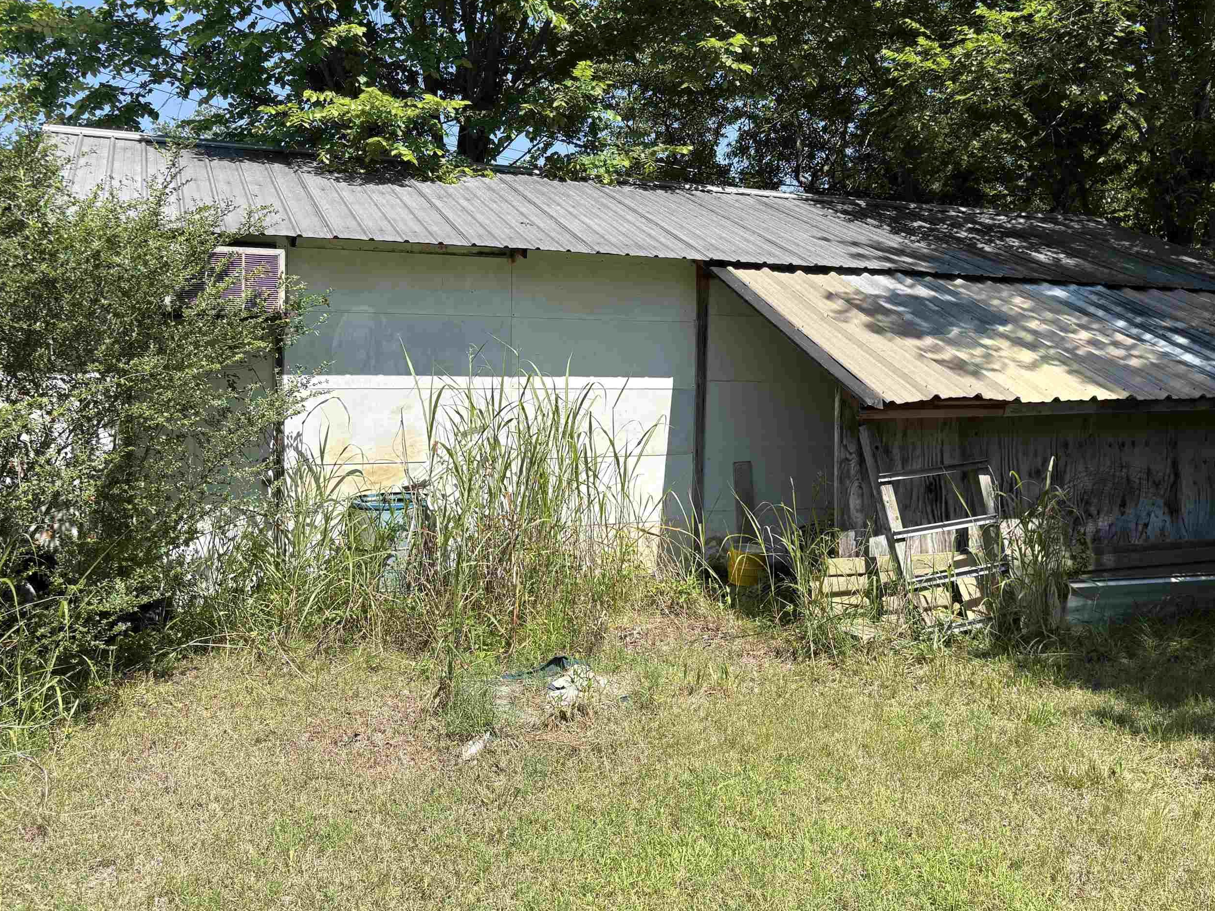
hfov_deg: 56.8
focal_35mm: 32
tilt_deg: -3.1
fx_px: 1123
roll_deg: -0.2
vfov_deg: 44.1
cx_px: 641
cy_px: 414
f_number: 1.6
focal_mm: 5.96
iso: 50
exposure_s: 1/1901
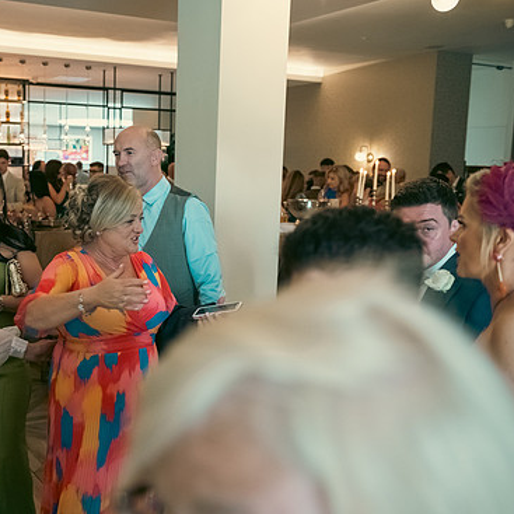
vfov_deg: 39.2
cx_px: 127
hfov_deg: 38.2
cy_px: 270
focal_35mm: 43
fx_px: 722
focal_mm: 32
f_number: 3.5
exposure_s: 1/160
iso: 2000
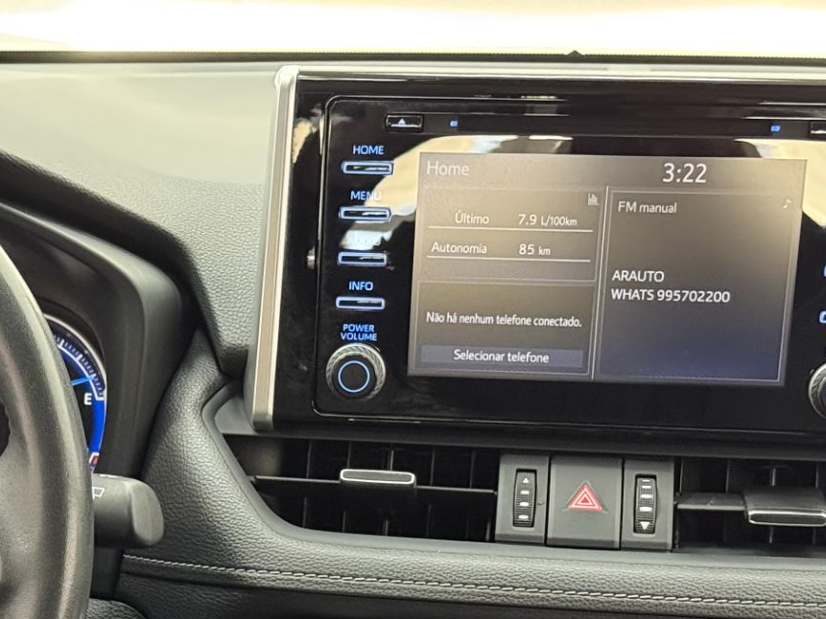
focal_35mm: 107
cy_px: 655
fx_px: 2554
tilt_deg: -21.0
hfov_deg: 18.1
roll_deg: +0.3
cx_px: 67
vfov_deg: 13.6
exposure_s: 1/30
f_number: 1.78
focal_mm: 6.76
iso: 500
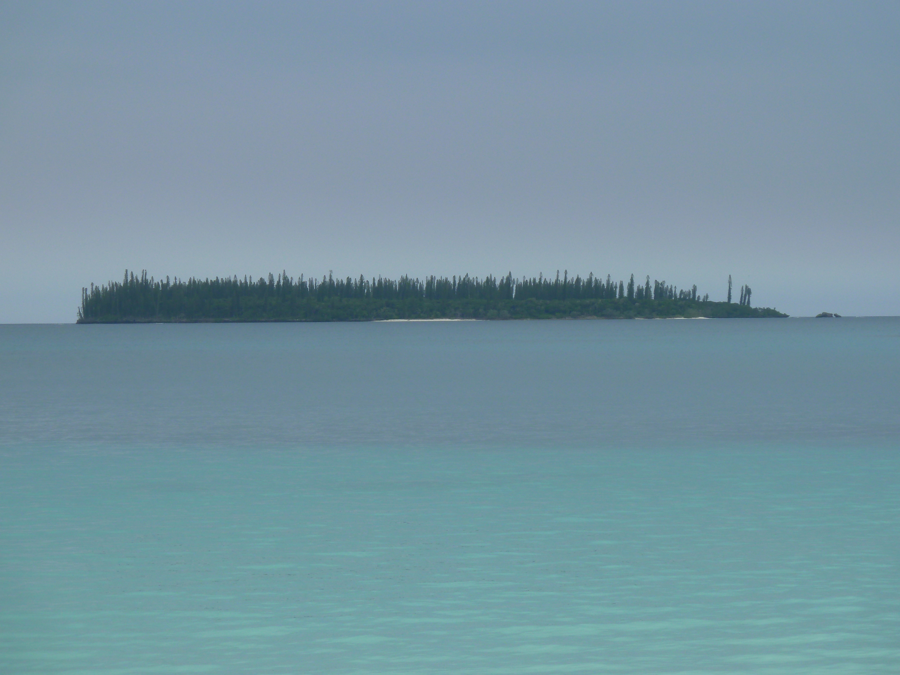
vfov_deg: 10.8
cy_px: 338
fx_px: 3562
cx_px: 450
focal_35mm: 137
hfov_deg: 14.4
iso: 80
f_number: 4.5
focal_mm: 22.5
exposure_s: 1/200
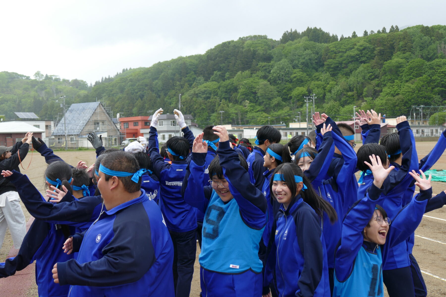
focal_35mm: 51
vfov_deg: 26.5
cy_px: 148
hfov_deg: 38.9
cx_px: 223
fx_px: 632
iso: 125
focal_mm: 18.44
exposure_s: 1/320
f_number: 3.3
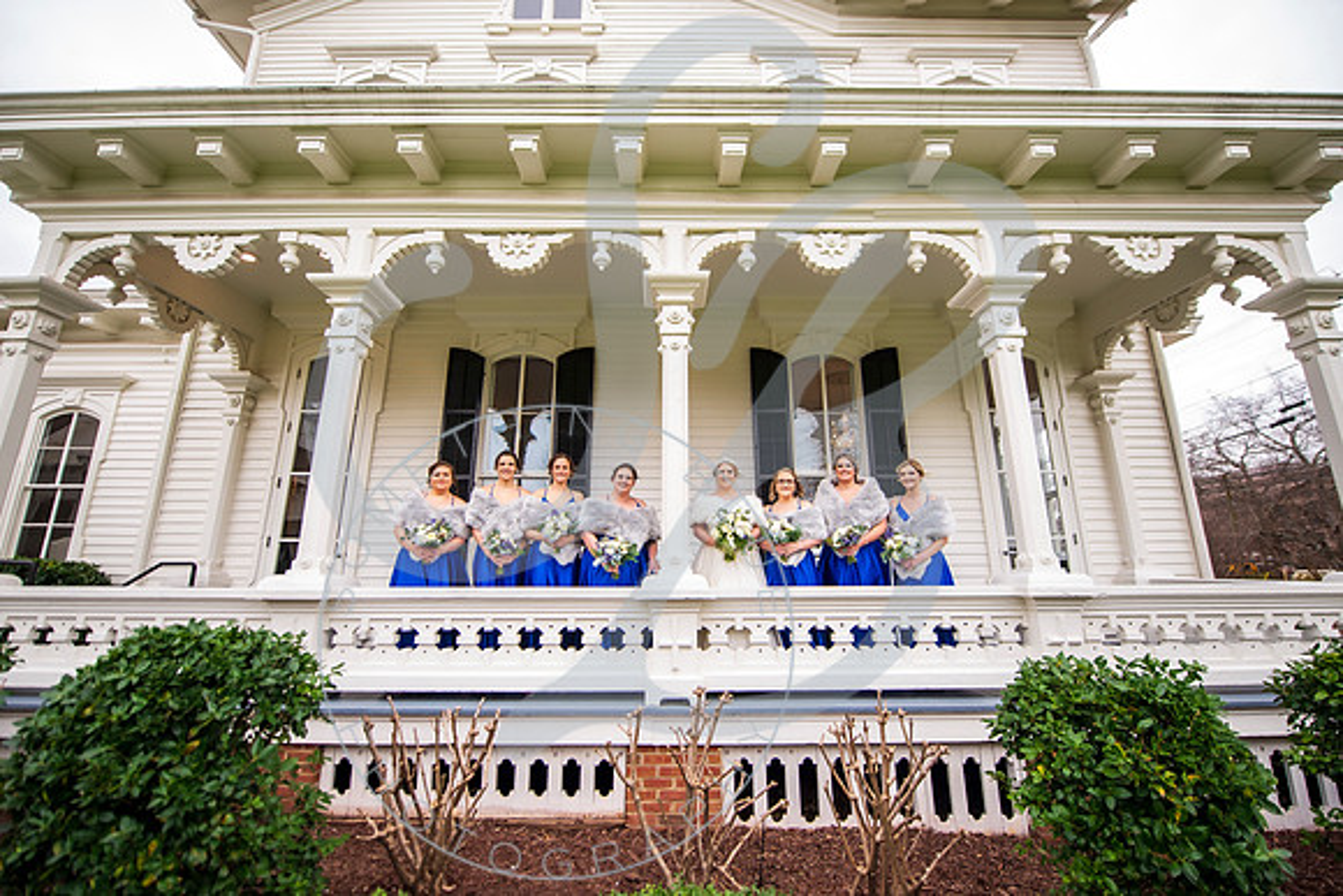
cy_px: 448
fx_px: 540
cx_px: 672
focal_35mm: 14
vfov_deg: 79.4
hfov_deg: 102.4
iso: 200
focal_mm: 14
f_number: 2.8
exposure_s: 1/400
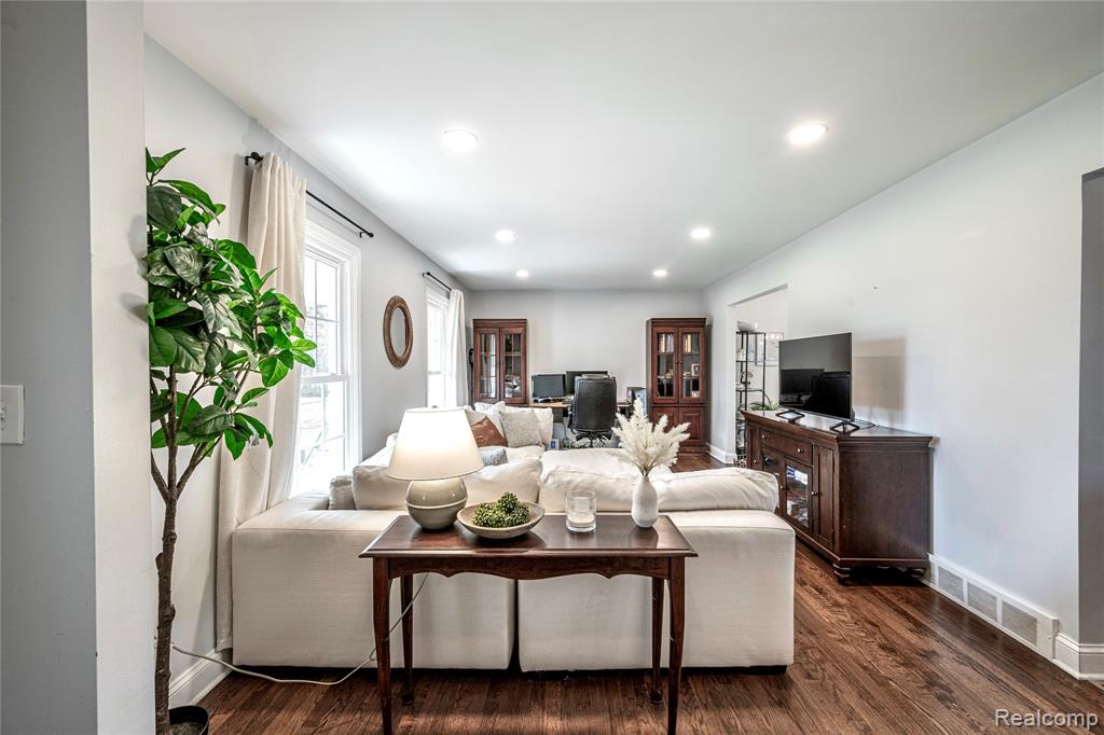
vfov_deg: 81.2
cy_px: 368
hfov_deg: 104.3
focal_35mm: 14
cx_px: 552
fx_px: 429
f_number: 9
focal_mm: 14
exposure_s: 1/6
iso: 200
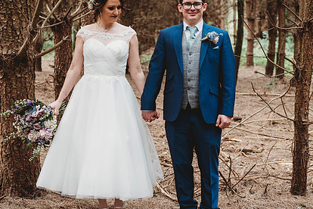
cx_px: 153
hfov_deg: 26.3
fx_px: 669
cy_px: 98
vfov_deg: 17.7
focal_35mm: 77
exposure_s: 1/200
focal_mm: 55
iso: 640
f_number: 3.5
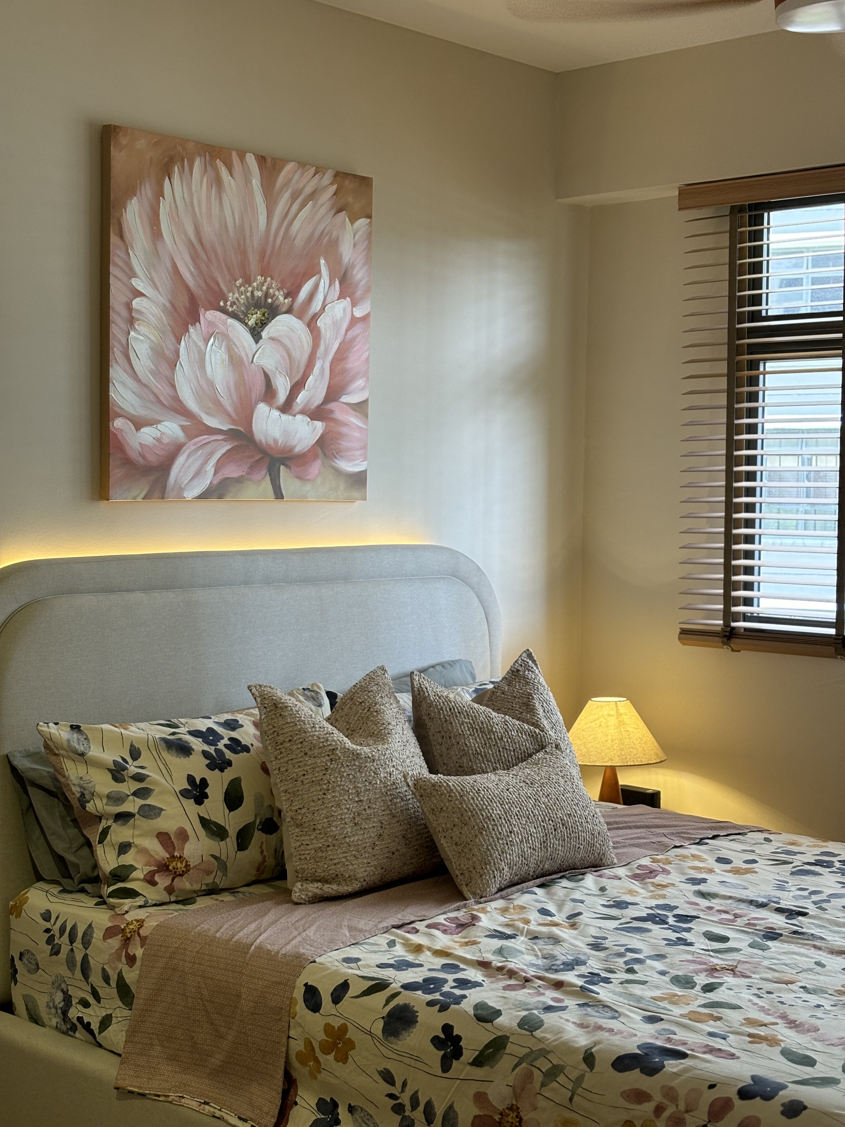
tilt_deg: -3.3
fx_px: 1692
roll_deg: -0.8
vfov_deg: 36.8
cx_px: 422
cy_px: 564
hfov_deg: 28.0
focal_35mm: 52
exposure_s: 1/50
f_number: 1.6
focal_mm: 5.96
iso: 64
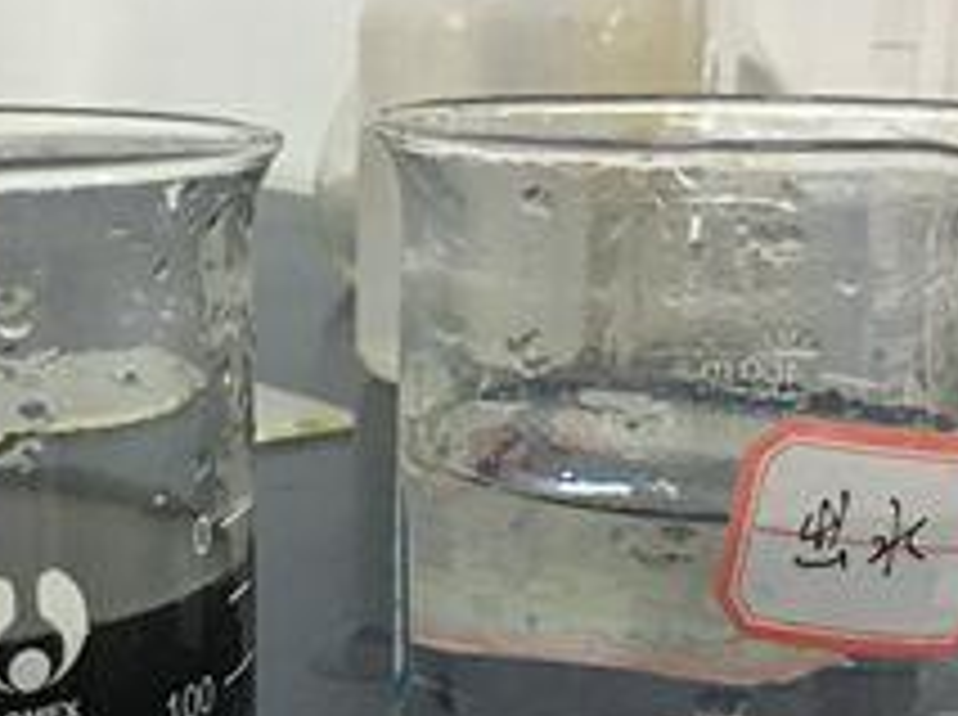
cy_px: 518
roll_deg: -2.5
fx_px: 2072
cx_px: 306
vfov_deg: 19.5
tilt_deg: -13.7
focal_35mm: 75
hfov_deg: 25.9
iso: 80
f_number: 2.2
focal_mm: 4.15
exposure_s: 1/10
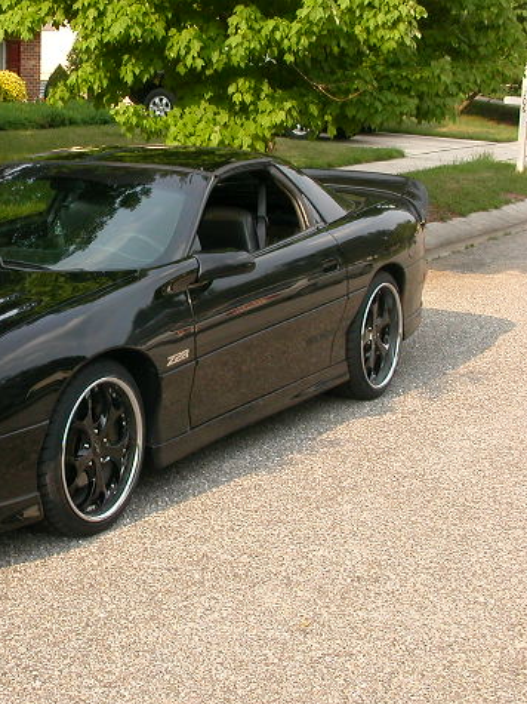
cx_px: 59
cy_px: 354
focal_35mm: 66
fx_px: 1340
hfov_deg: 21.8
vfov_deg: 29.4
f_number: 5.2
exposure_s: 1/166
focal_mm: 7.5
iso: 100
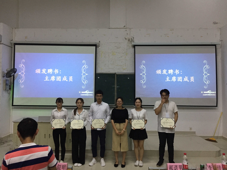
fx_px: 190
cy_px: 85
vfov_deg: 48.2
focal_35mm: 29
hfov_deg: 61.7
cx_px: 114
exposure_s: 1/33
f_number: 2.2
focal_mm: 4.15
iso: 200
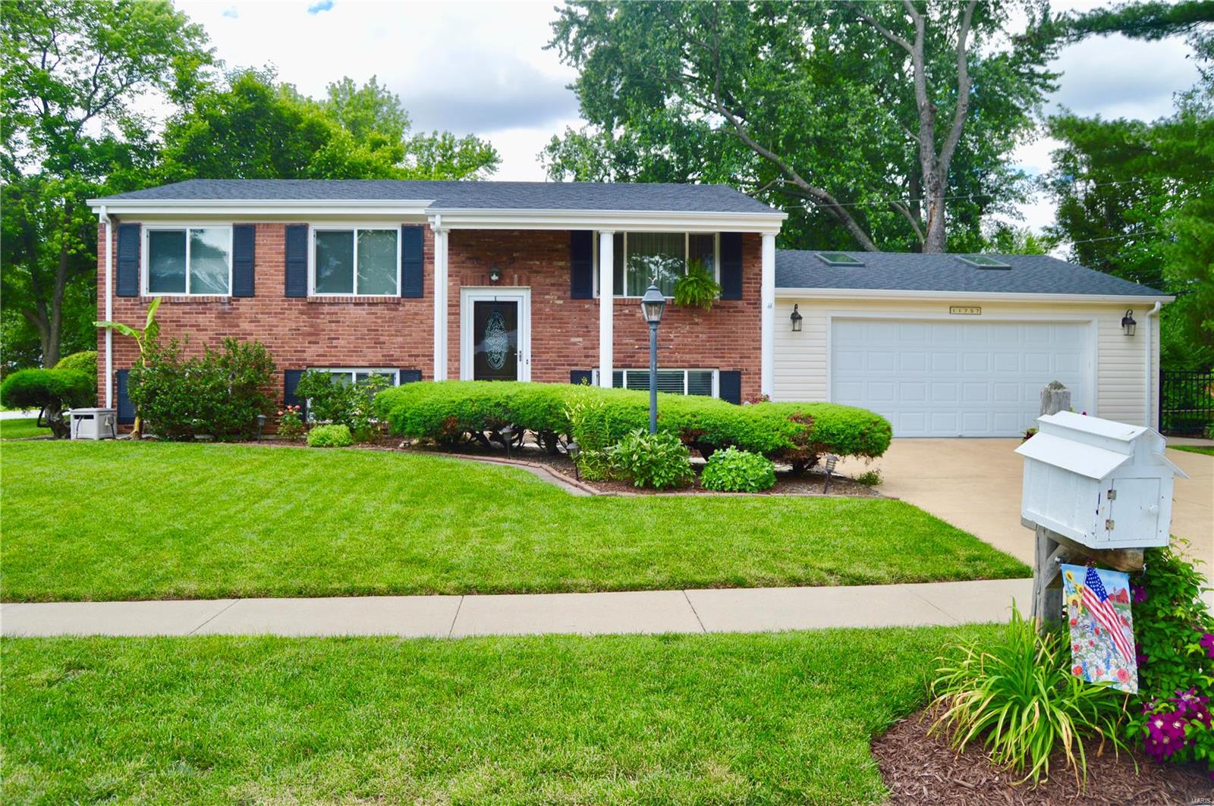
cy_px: 403
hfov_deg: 67.4
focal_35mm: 27
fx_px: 909
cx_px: 607
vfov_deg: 47.8
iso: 100
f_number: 6.3
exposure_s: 1/160
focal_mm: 18
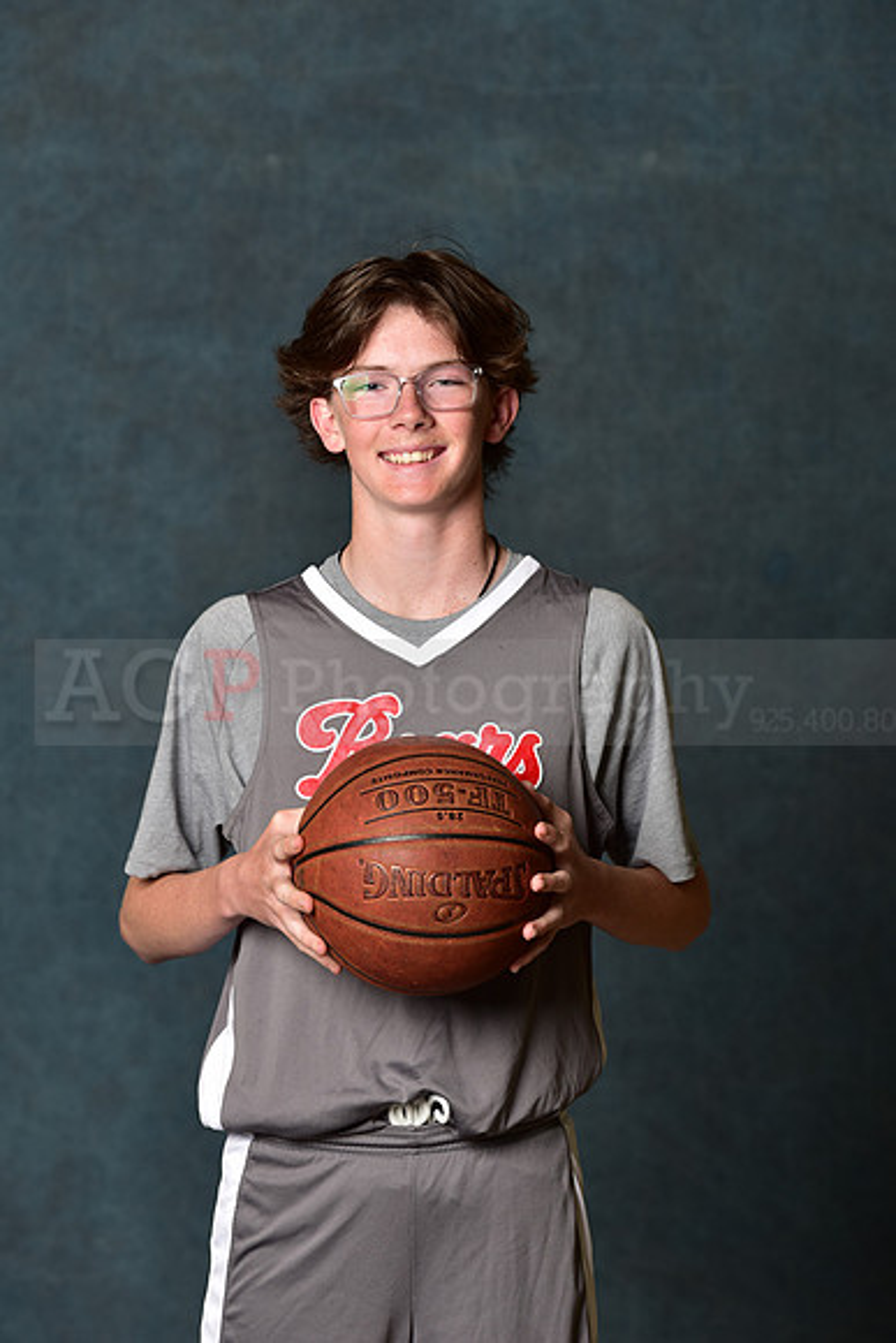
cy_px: 672
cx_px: 448
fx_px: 5596
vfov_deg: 13.7
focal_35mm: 150
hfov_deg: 9.2
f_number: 4.5
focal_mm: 150
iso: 200
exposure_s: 1/200
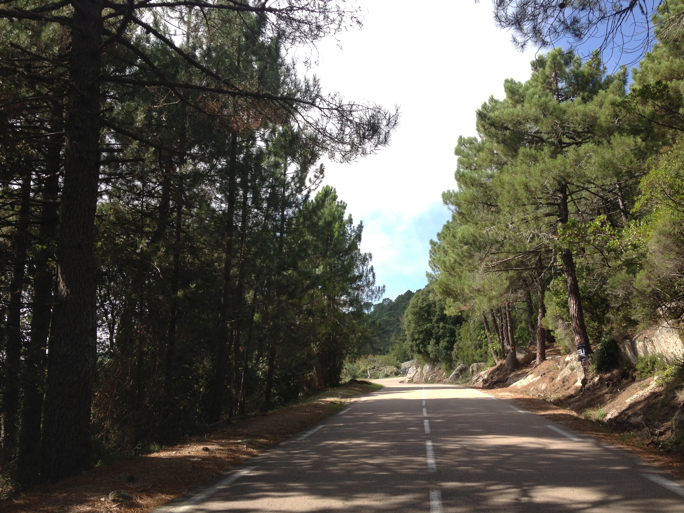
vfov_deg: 40.7
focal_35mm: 35
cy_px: 256
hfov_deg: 52.6
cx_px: 342
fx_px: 692
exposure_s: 1/635
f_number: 2.4
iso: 64
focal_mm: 4.28
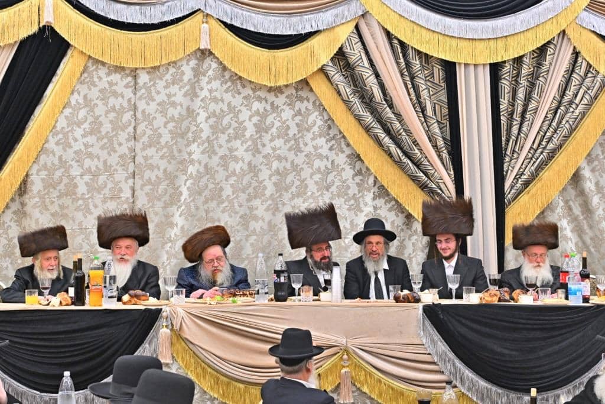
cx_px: 302
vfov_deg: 27.5
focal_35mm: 49
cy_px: 202
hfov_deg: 40.3
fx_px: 824
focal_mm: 33
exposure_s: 1/250
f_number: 4
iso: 1000
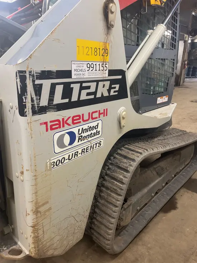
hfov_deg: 53.1
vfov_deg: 67.3
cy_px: 132
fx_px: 197
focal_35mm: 26
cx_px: 98
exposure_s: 1/60
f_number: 1.6
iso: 125
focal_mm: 5.1
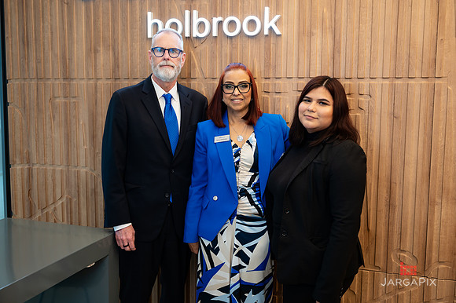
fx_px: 487
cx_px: 228
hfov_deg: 50.2
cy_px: 144
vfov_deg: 34.6
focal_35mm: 38
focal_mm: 36
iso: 250
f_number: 2.8
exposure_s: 1/200
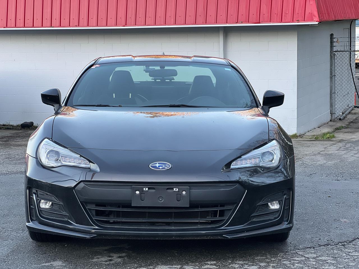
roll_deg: +1.2
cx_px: 180
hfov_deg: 25.3
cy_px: 134
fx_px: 799
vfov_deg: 19.1
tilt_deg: -6.8
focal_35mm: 77
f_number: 2.8
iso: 100
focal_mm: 9
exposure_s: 1/121
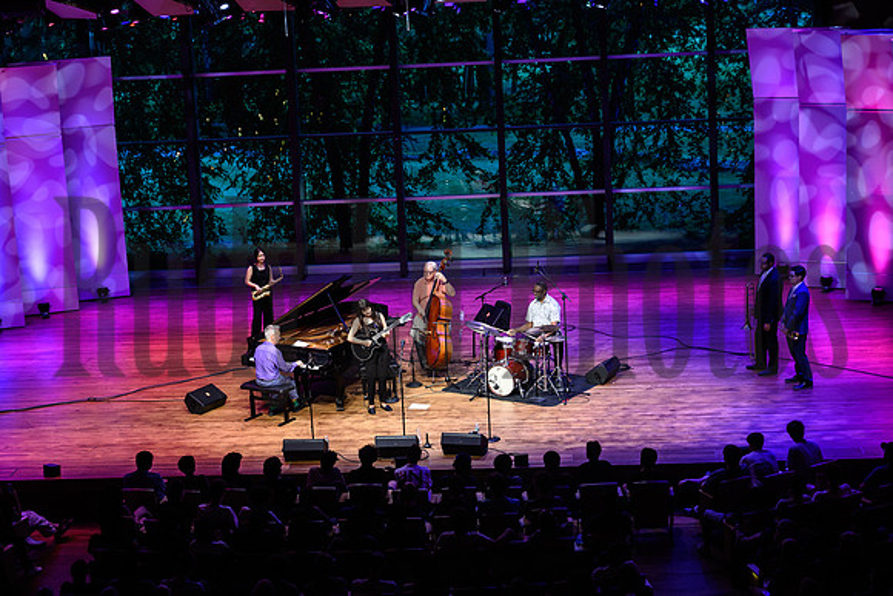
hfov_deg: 28.8
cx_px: 446
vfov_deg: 19.5
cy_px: 298
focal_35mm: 70
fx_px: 1737
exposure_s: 1/250
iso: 1600
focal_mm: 70
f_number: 4
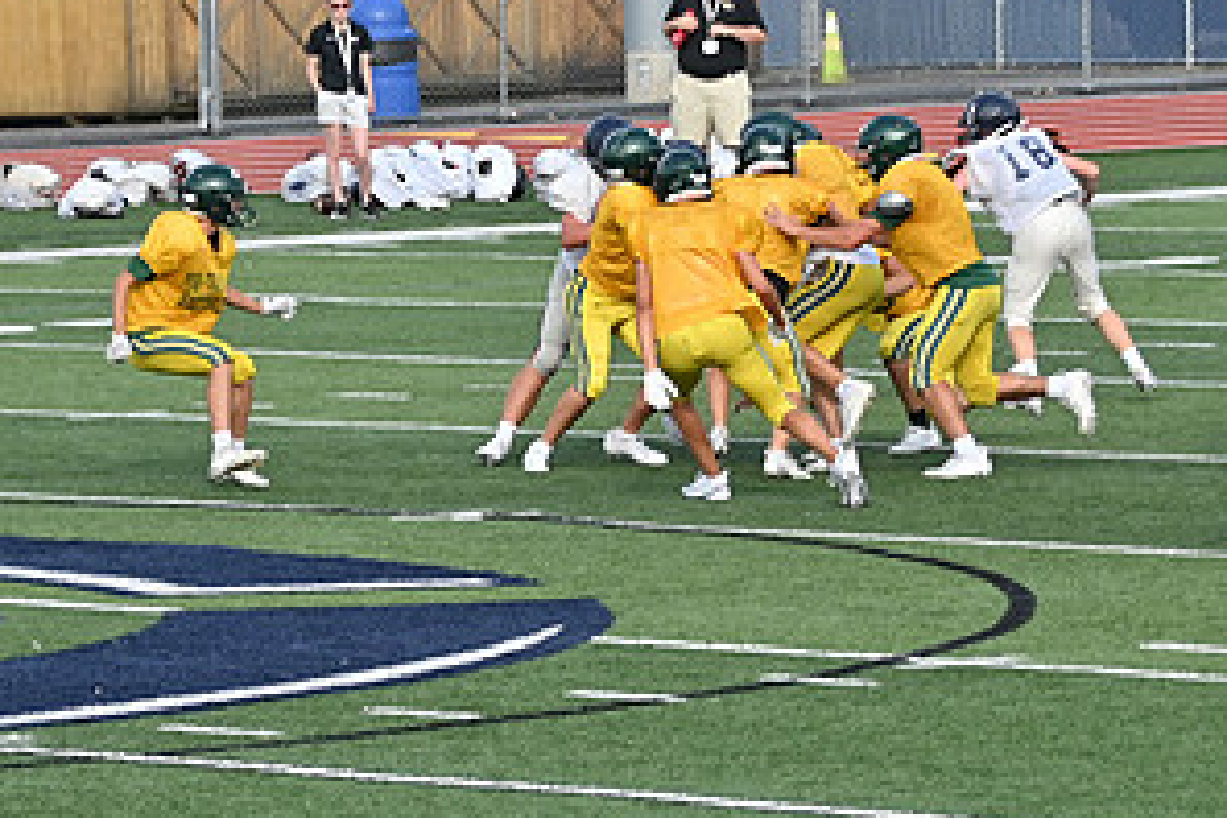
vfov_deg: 3.5
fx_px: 13428
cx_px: 797
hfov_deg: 5.2
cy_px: 242
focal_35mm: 394
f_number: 5.6
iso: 250
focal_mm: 135
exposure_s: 1/800
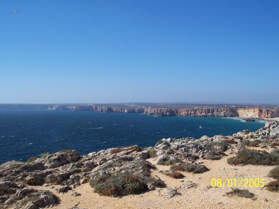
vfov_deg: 37.7
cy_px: 104
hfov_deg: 49.0
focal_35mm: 38
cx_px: 140
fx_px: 306
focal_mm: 8
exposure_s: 1/1000
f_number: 4.8
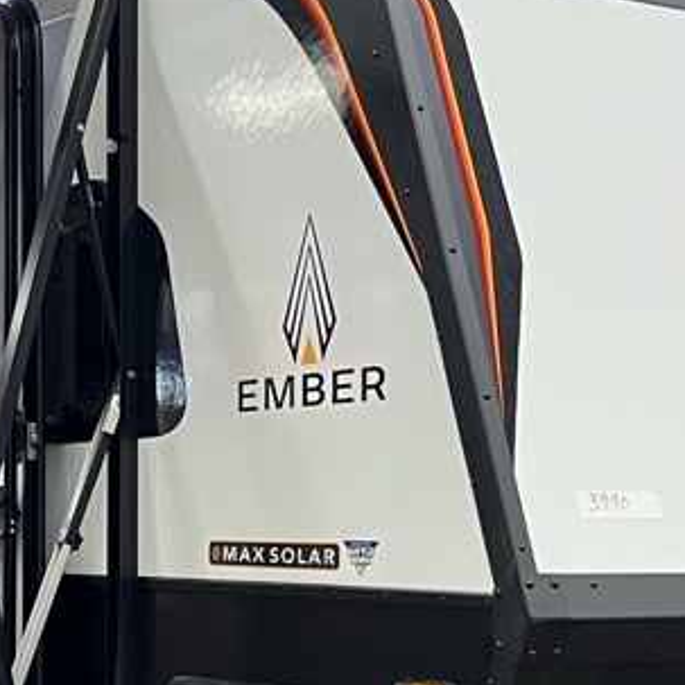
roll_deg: +0.3
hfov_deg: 17.9
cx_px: 301
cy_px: 599
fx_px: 2172
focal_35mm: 97
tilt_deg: -2.5
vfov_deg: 17.7
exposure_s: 1/60
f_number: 1.5
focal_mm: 5.7
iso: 125
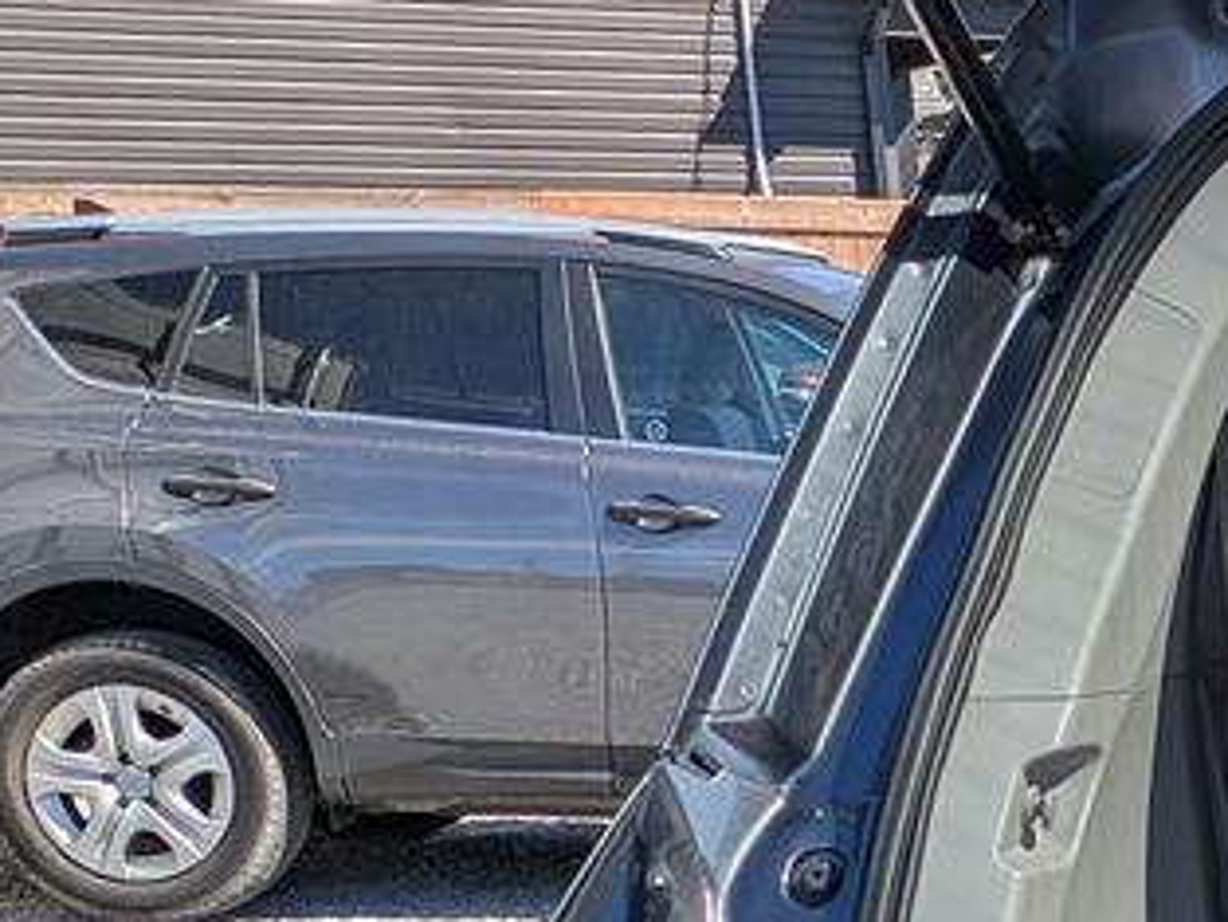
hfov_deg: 16.5
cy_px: 1212
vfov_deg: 13.9
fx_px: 3620
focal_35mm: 102
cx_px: 2117
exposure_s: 1/1110
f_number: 1.89
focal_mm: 5.43
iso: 44
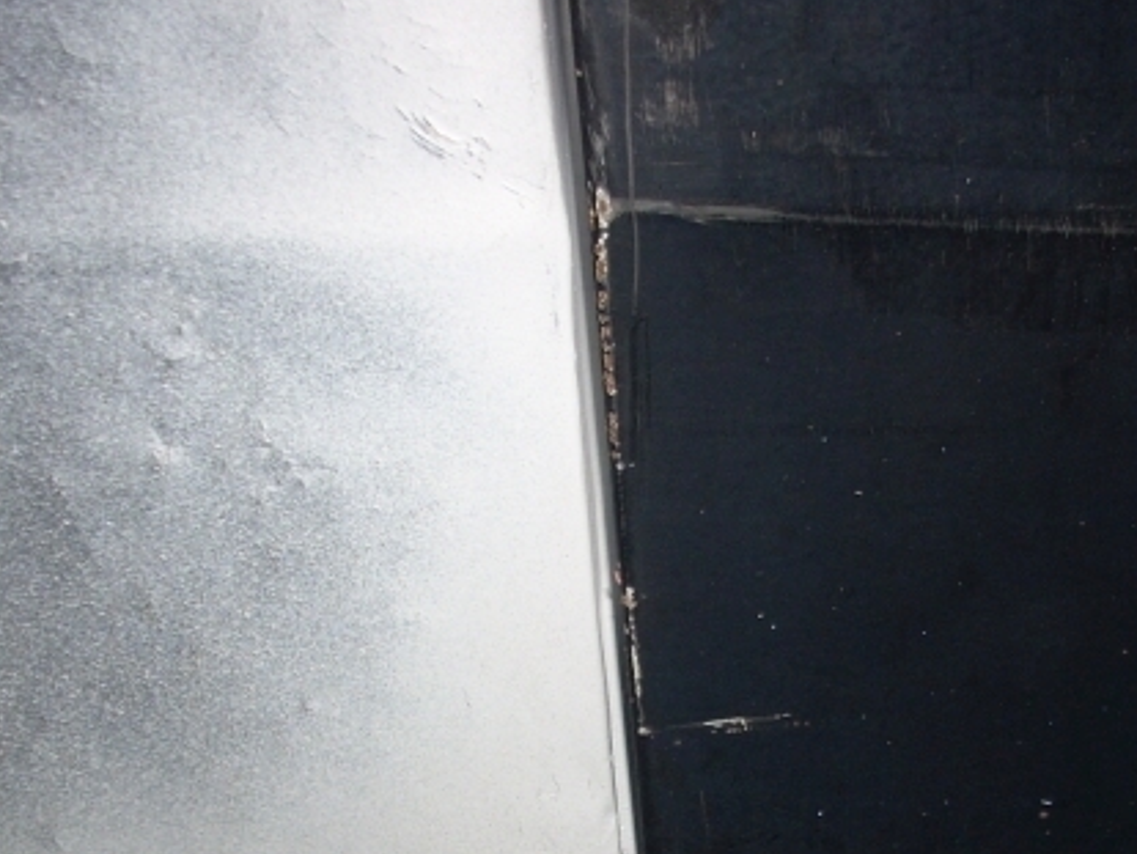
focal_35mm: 67
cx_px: 709
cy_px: 713
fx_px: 2202
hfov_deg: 28.8
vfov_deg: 21.6
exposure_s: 1/60
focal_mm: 6.2
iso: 64
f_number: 2.8
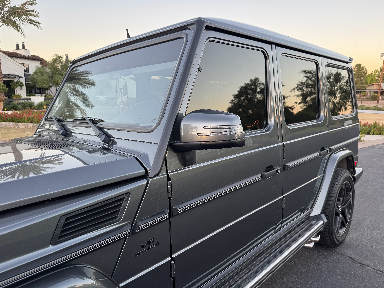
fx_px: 266
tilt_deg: -11.5
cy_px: 144
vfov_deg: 56.8
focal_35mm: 24
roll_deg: -0.4
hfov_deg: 71.6
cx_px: 192
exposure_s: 1/121
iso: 125
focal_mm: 6.76
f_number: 1.78
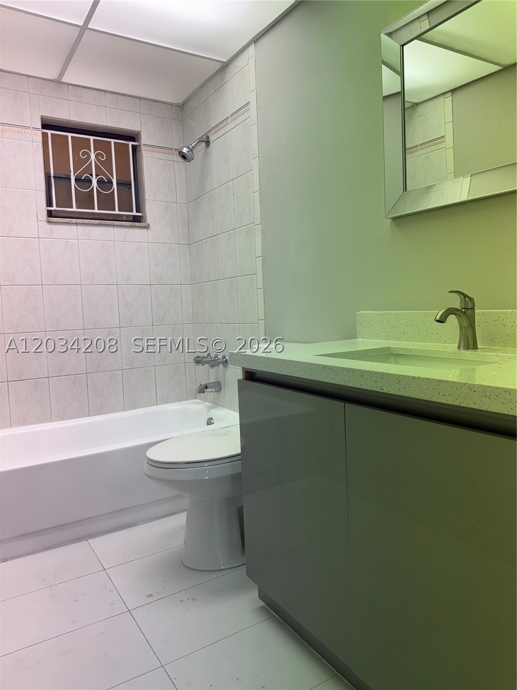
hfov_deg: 56.8
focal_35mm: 24
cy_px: 345
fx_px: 478
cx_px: 258
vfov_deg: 71.6
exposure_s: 1/165
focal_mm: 6.76
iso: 64
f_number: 1.78
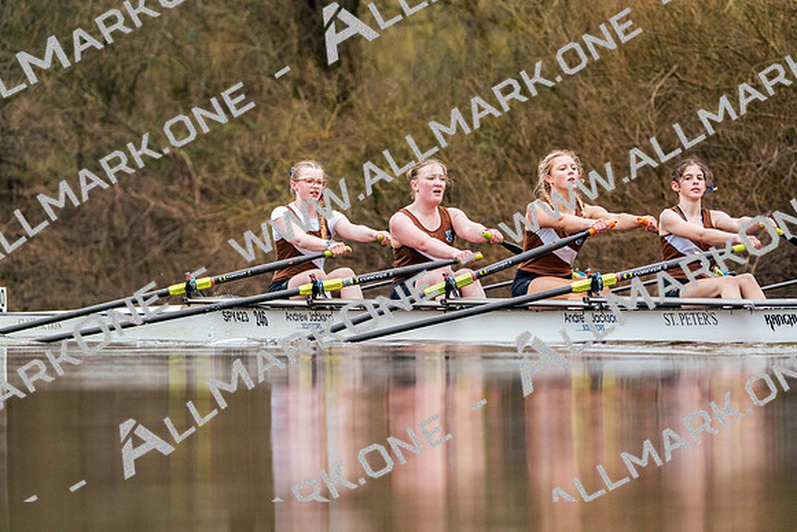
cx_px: 398
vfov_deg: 4.1
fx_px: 7351
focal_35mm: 332
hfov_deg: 6.2
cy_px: 266
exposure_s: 1/2000
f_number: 6.3
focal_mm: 332
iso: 4000
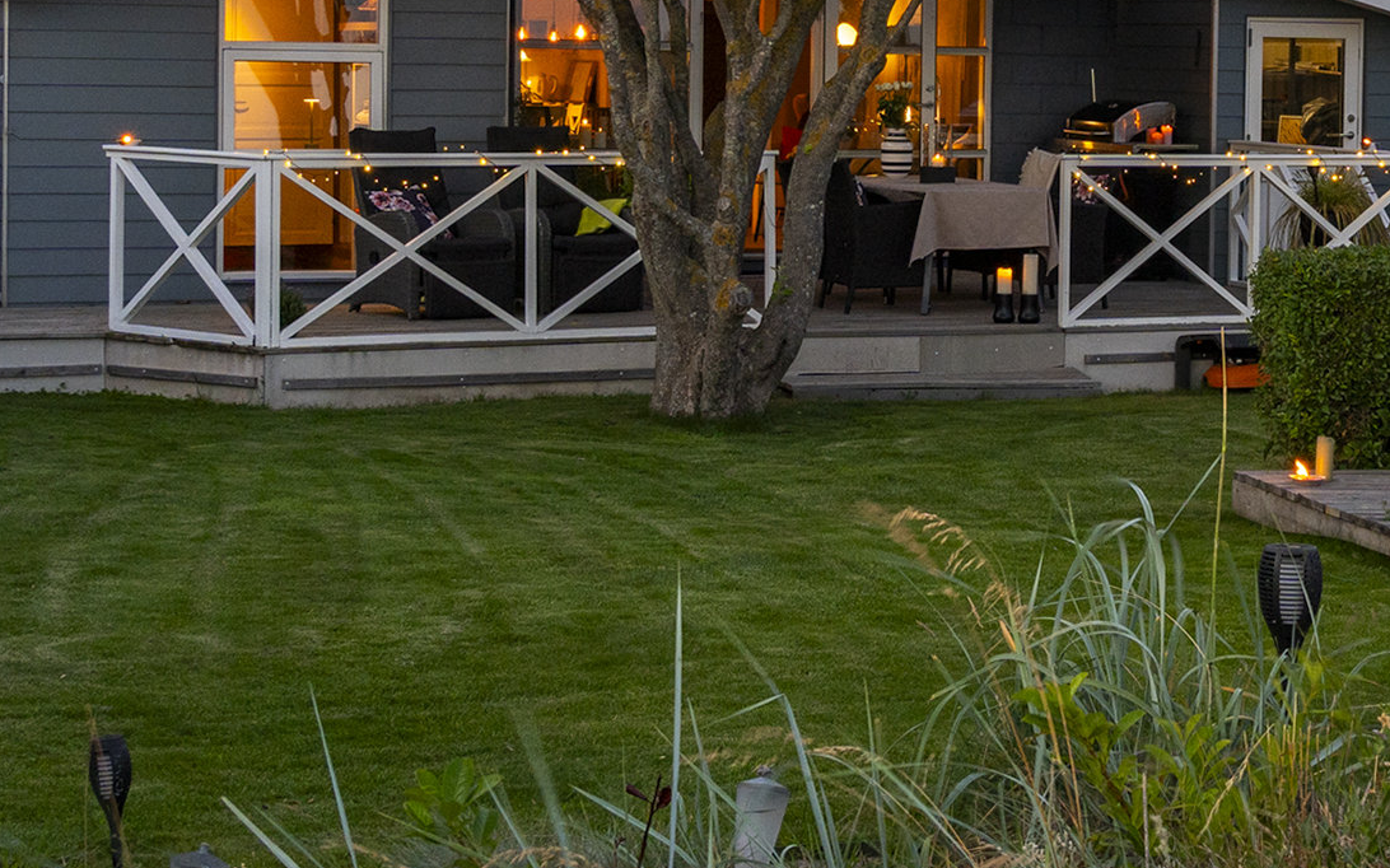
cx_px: 1102
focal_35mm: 84
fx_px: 3181
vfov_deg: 15.3
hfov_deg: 24.3
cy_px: 11
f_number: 8
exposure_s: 1/13
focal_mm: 20
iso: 200
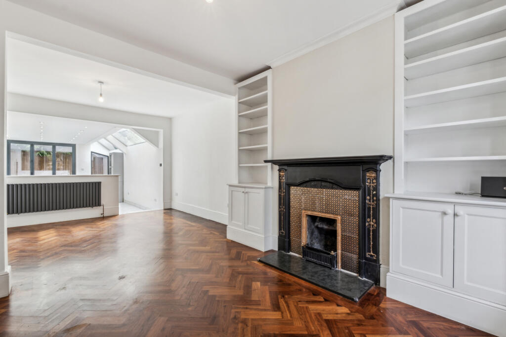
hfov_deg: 100.4
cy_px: 168
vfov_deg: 77.3
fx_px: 211
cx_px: 253
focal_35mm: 15
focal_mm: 10
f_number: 11
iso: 400
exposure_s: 1/8
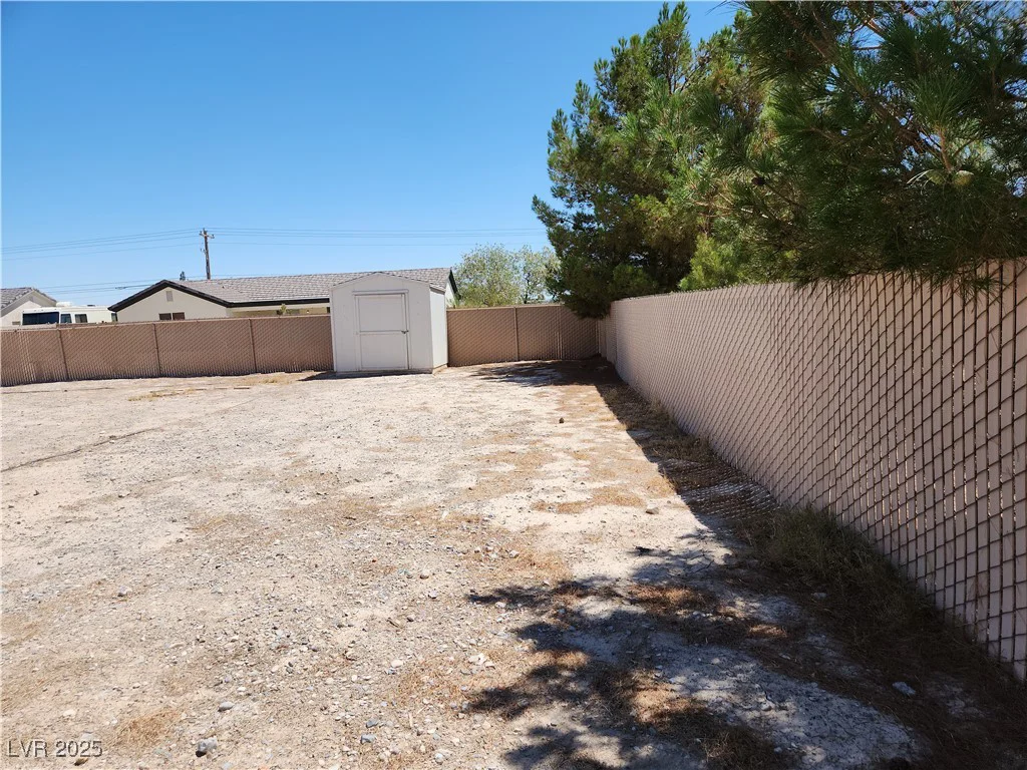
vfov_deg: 58.9
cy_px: 385
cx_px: 514
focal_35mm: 23
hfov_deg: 73.9
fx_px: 682
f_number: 1.8
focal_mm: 5.4
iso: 20
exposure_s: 1/1654
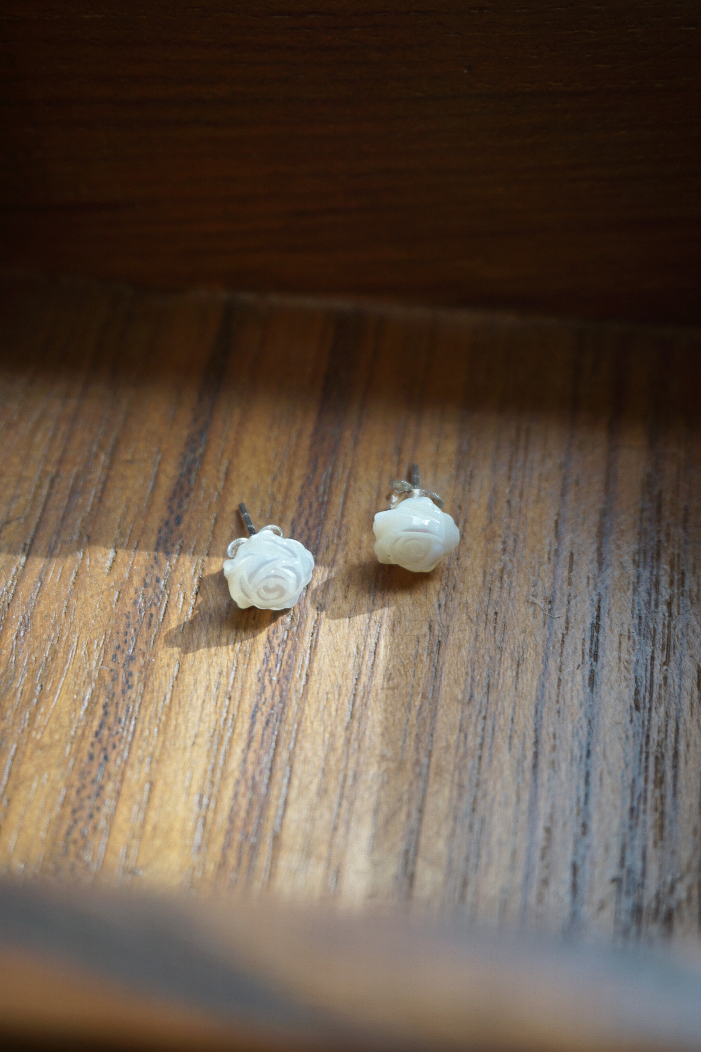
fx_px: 1490
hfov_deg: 26.5
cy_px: 526
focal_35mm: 51
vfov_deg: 38.9
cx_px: 350
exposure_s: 1/60
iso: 160
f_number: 5
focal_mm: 34
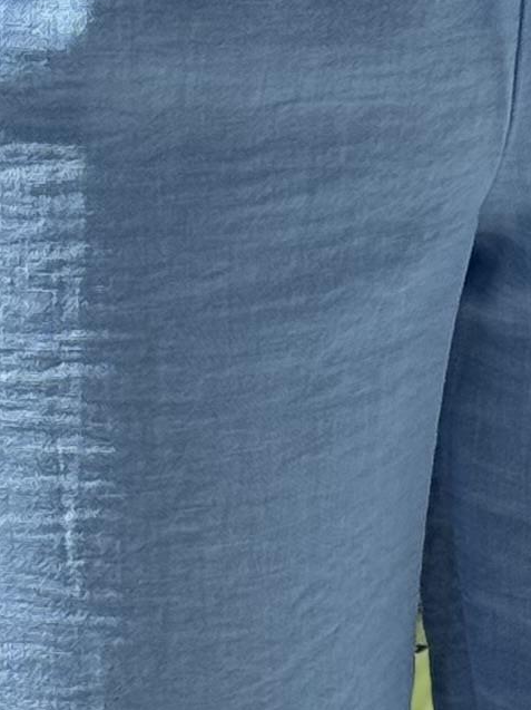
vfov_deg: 6.4
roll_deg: +3.6
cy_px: 1141
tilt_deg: -38.4
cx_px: 505
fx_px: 6224
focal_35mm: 304
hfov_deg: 4.9
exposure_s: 1/1681
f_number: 1.78
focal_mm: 6.76
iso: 64
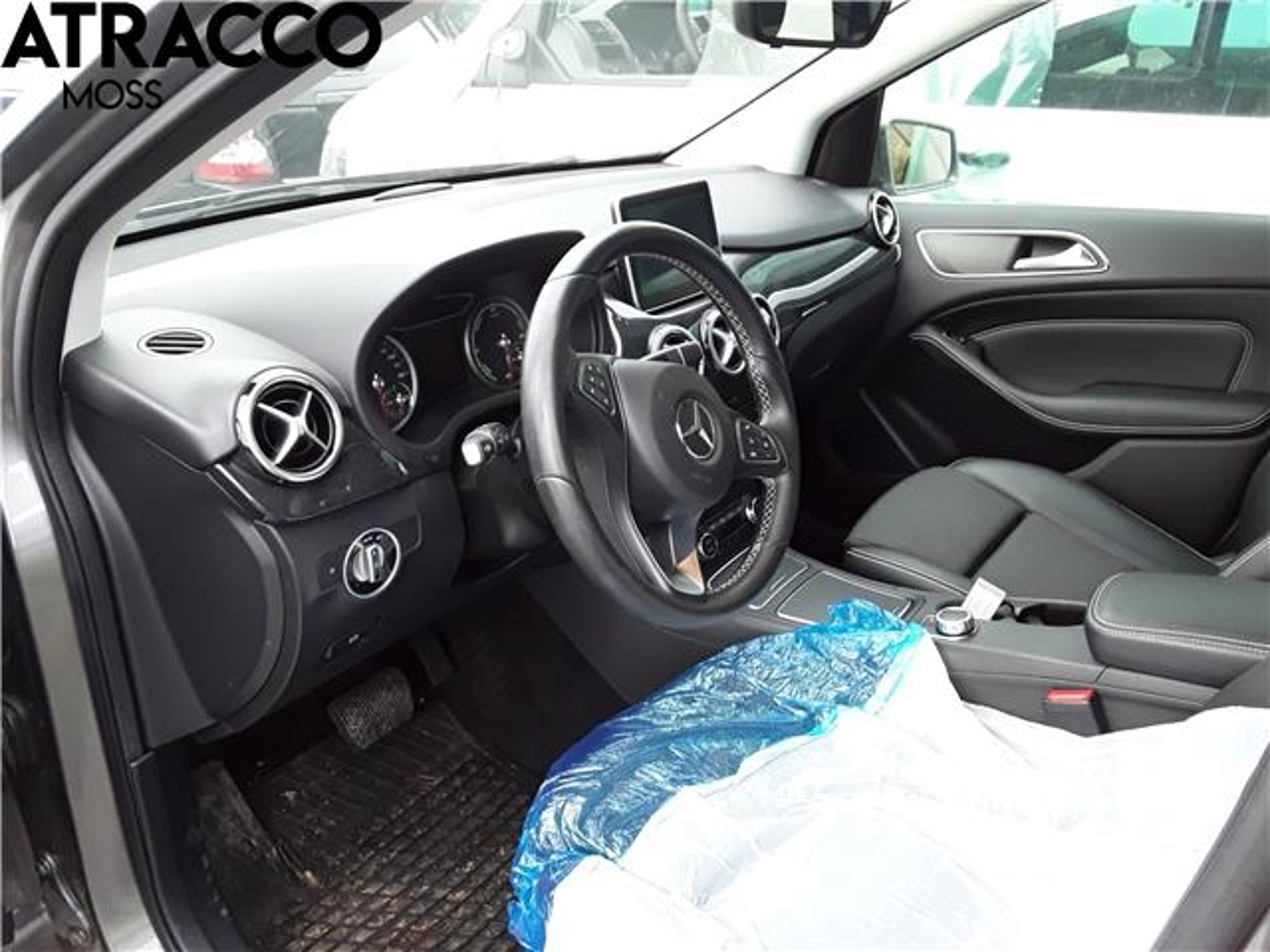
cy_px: 476
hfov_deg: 63.4
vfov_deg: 49.7
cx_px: 635
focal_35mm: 28
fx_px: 1027
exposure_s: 1/100
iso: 64
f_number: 1.9
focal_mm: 2.91
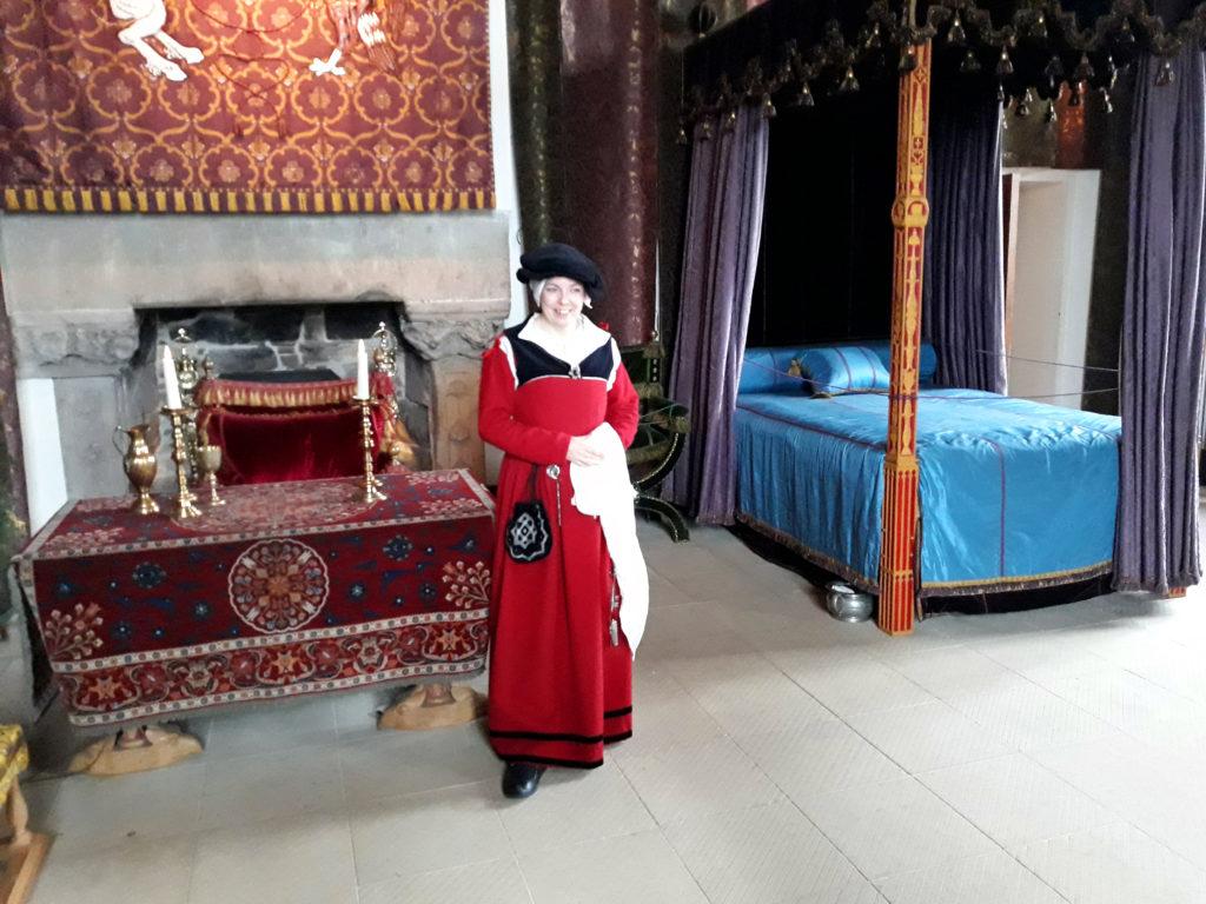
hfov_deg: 65.3
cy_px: 452
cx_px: 603
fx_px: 941
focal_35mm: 27
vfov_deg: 51.4
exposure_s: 1/20
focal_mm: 3.71
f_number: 1.7
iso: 800
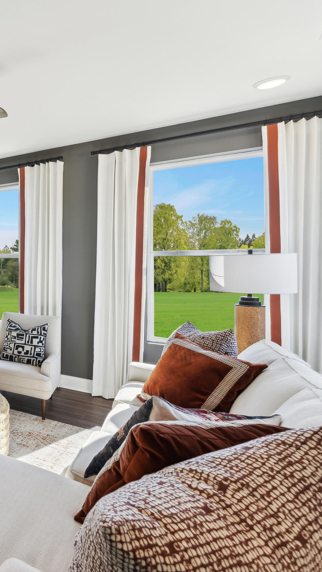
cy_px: 283
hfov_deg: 32.6
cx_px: -121
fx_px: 349
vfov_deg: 78.7
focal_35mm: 23
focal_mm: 14
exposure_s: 1/60
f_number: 7.1
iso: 125
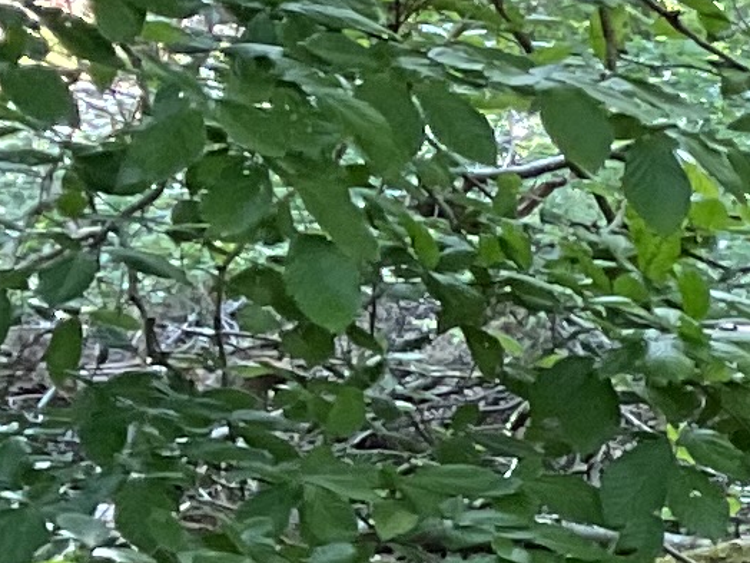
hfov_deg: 7.3
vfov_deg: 6.4
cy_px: 1222
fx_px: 4832
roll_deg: -2.6
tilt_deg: -18.3
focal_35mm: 223
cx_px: 2596
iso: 50
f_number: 1.8
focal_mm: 3
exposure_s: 1/120
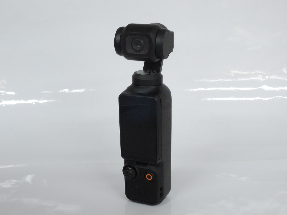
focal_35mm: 50
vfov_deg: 29.1
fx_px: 415
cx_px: 144
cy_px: 108
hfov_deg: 38.2
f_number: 8
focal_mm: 10.7
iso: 800
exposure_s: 1/25
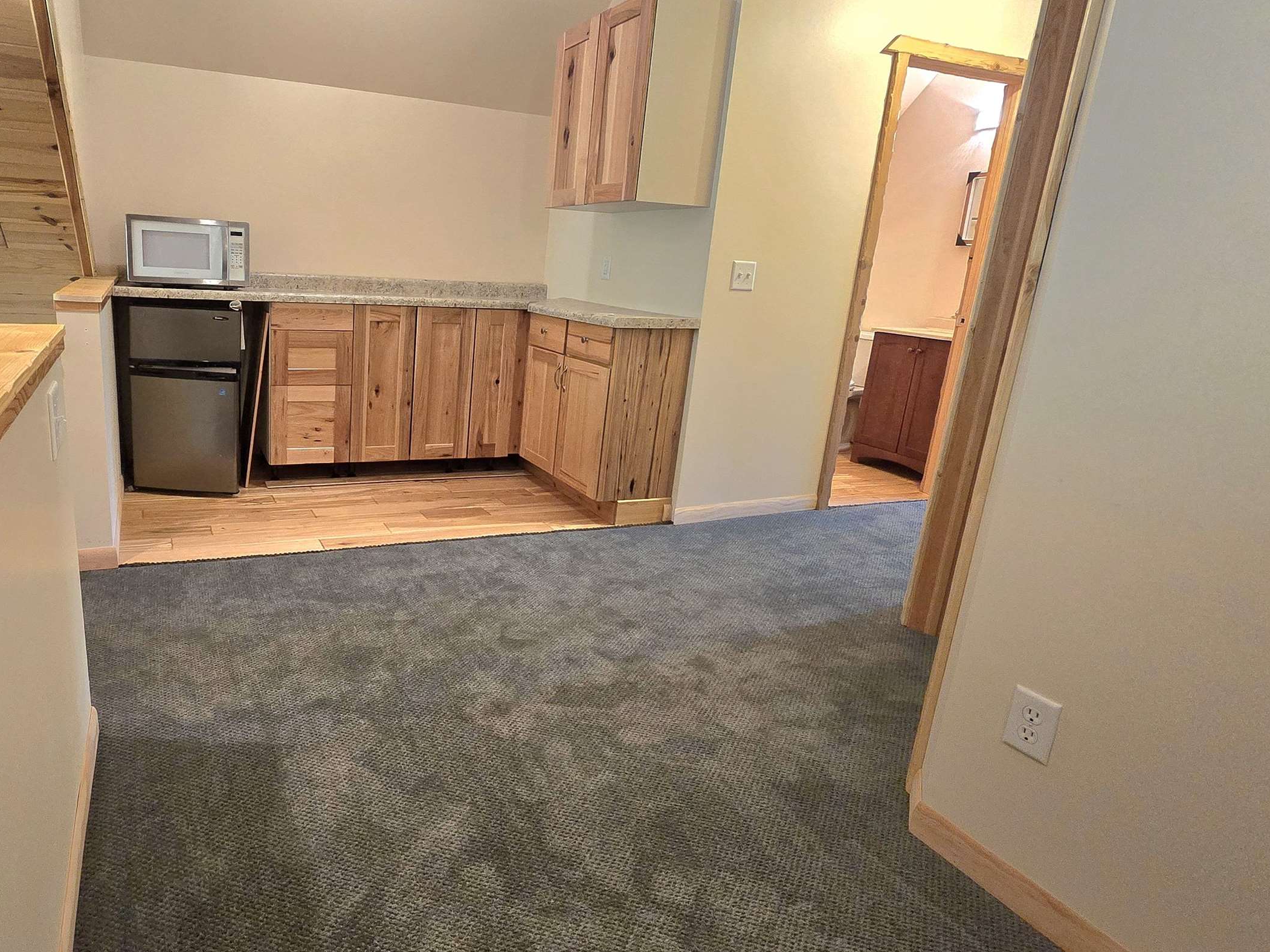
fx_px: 697
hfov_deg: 82.5
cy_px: 453
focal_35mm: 19
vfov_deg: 68.6
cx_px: 453
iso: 400
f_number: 2.2
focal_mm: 2.2
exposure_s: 1/60.2
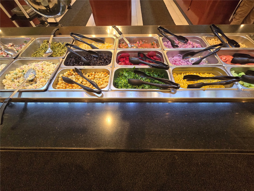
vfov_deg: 89.9
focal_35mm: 13
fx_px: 95
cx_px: 127
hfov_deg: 106.2
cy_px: 96
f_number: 2.2
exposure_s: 1/60
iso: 640
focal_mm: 2.2
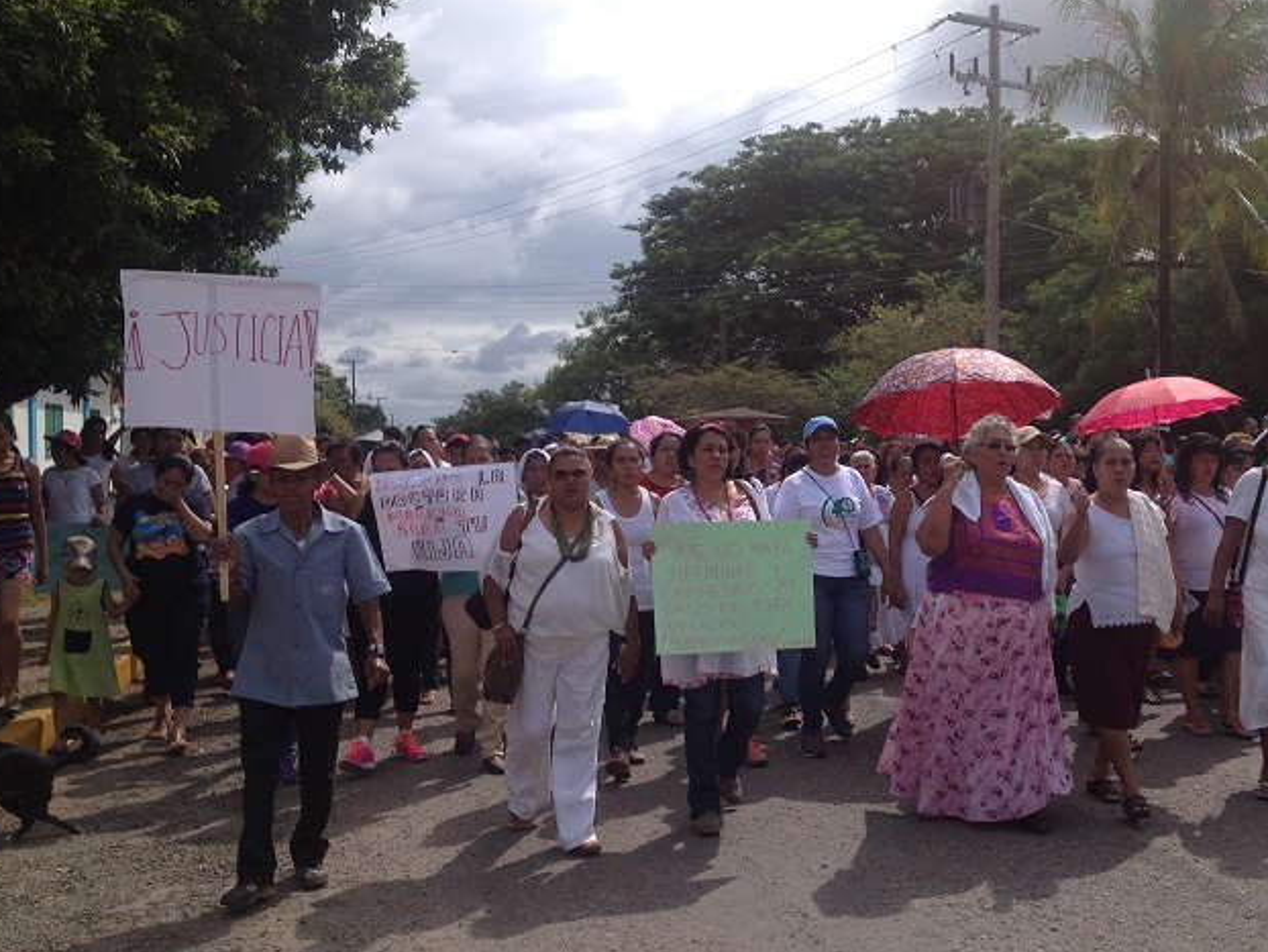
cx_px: 785
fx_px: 1649
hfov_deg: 41.8
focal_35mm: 45
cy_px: 506
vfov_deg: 32.2
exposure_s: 1/2513
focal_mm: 4.28
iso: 50
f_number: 2.4
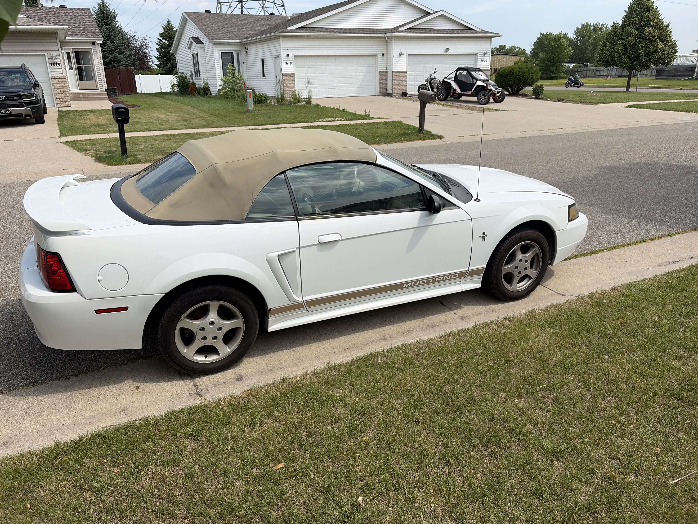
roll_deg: +1.6
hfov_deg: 67.3
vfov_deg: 53.1
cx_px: 349
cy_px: 262
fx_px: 524
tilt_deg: -18.7
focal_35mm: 26
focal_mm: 5.96
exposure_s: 1/4329
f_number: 1.6
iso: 50
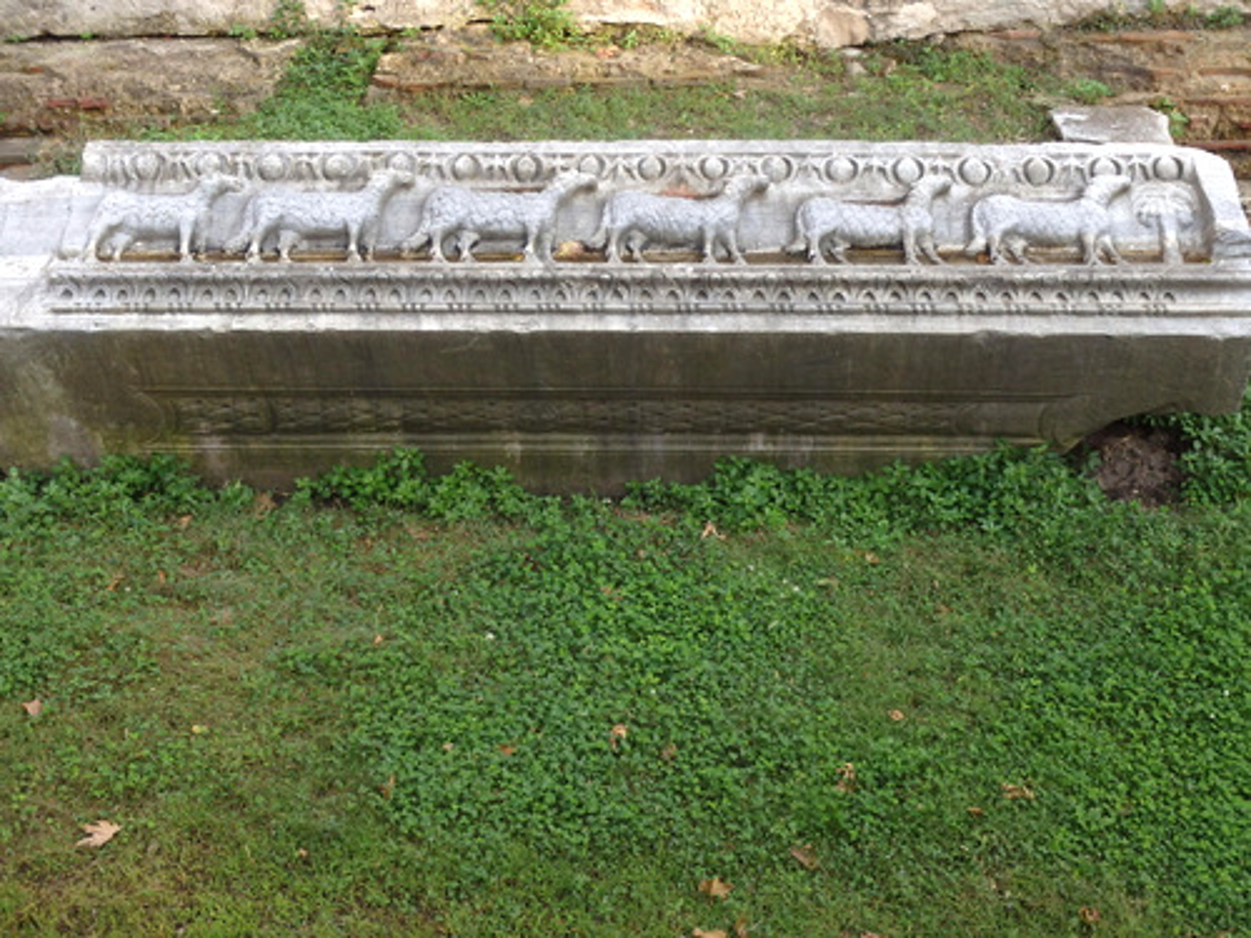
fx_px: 1771
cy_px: 469
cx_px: 626
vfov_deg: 29.7
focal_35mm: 49
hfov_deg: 38.9
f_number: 4.9
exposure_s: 1/100
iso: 160
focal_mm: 8.8
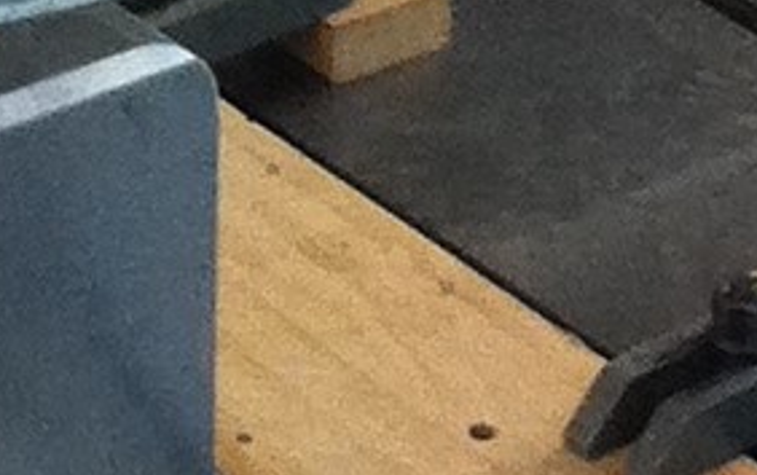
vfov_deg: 7.1
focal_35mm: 163
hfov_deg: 12.2
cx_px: -424
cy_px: -1029
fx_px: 3367
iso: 160
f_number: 2.8
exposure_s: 1/15
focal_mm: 3.85
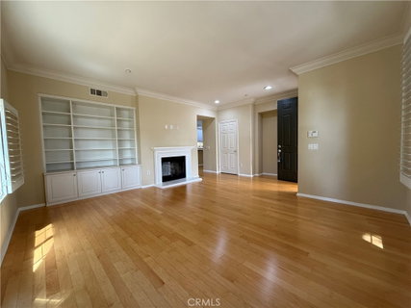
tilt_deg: -2.2
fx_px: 166
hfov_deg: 102.1
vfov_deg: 85.6
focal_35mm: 14
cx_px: 206
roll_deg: +1.4
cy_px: 154
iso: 200
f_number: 2.2
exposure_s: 1/120
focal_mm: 2.22
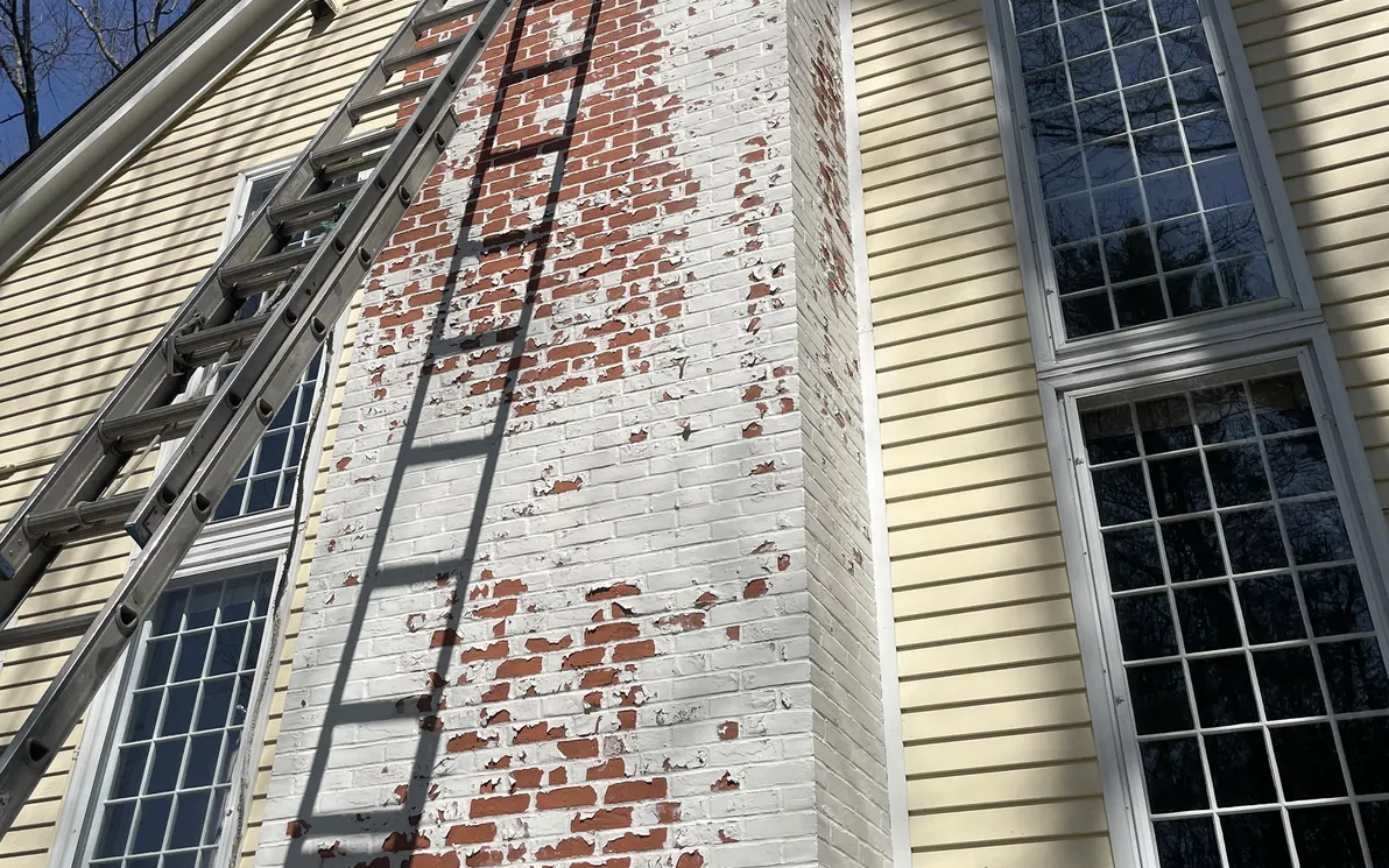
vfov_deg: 34.0
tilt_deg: +36.8
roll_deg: -1.5
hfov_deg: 52.7
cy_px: 263
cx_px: 698
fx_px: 1401
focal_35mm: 37
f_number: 1.6
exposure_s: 1/6897
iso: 32
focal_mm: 4.2
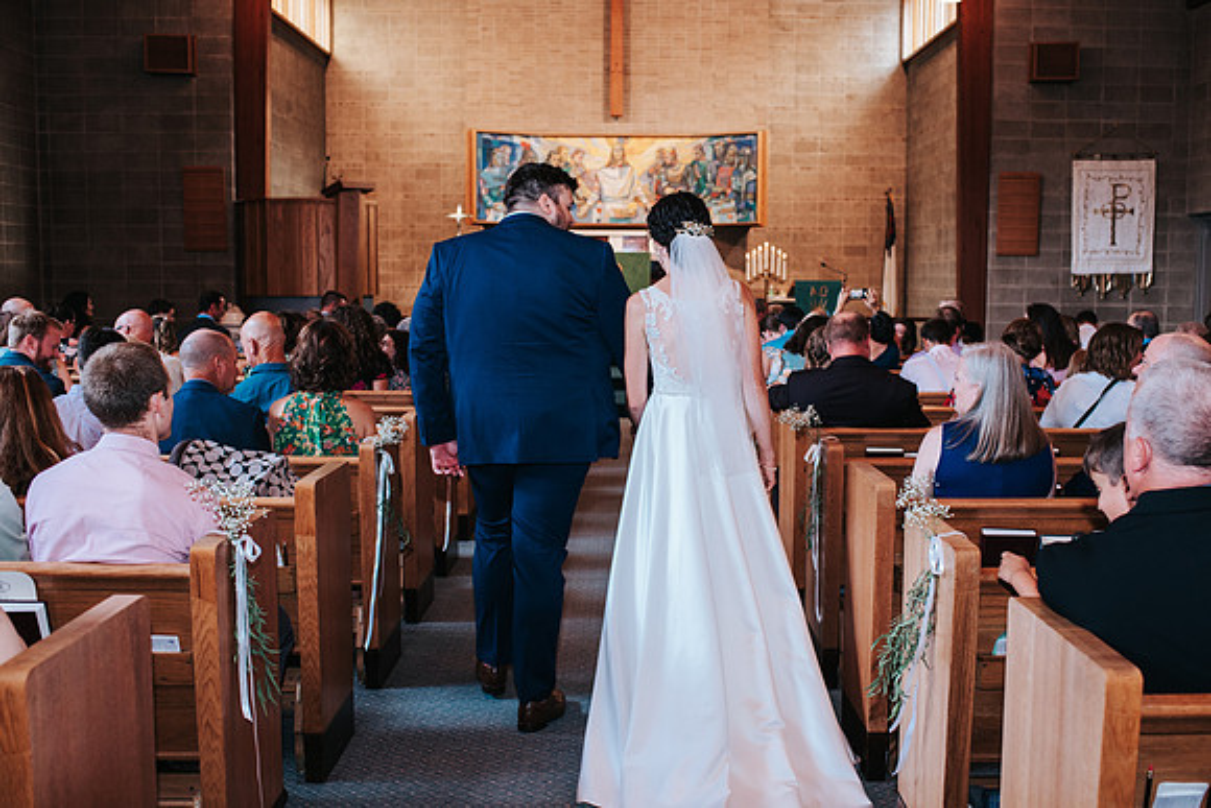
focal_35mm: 38
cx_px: 653
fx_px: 1276
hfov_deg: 50.7
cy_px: 404
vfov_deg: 35.1
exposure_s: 1/125
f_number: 3.2
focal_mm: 35
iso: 1000
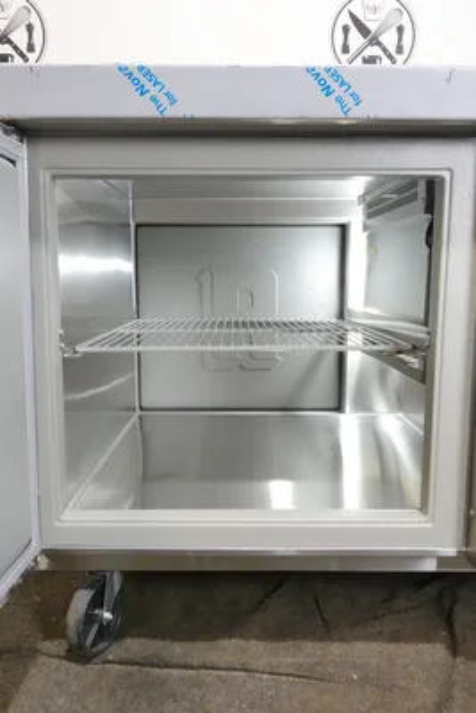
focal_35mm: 29
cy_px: 356
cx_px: 238
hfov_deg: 45.0
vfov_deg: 63.6
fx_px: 575
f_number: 7.1
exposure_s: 1/30
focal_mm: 10.83
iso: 3200
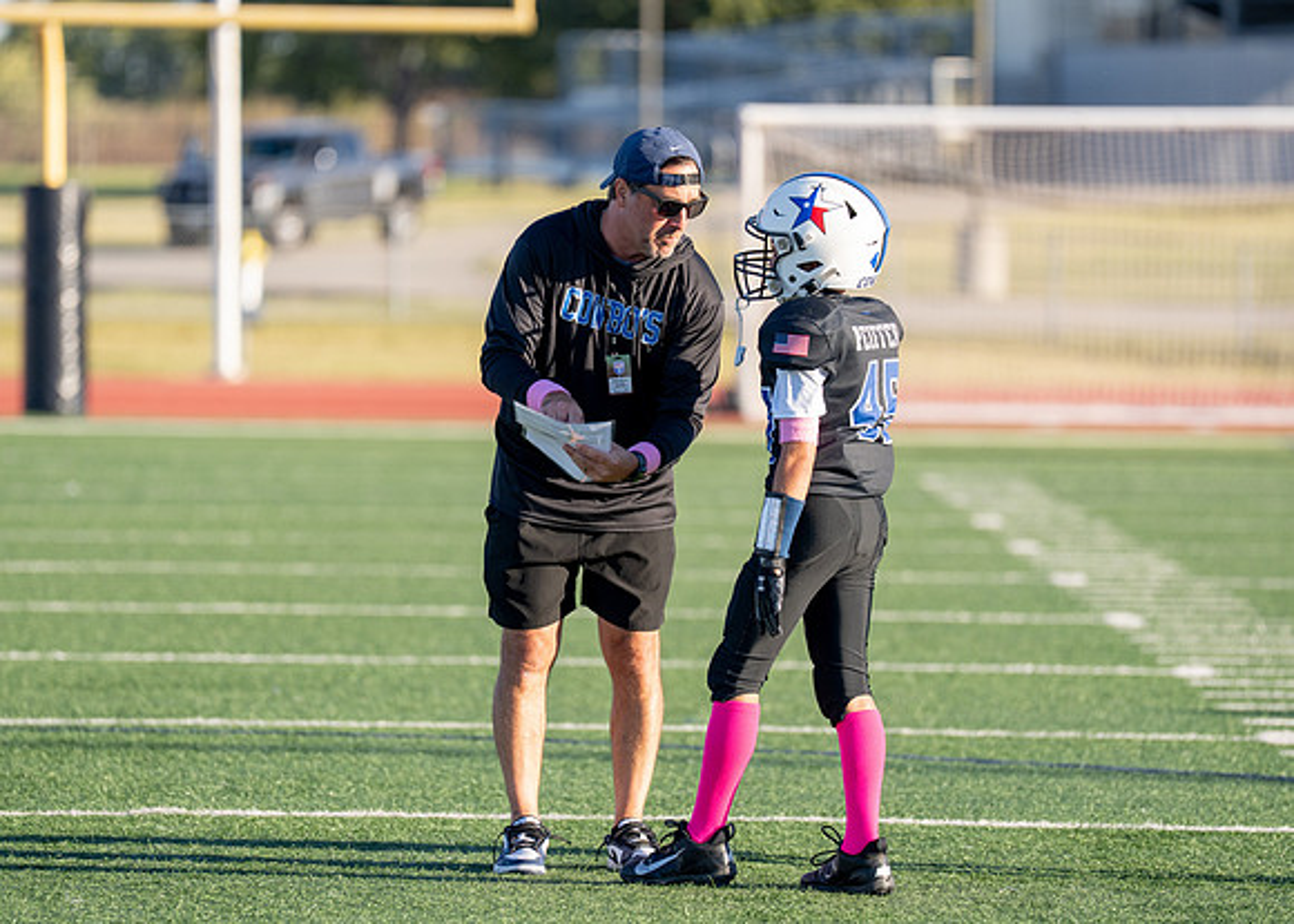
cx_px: 596
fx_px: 10391
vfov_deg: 5.1
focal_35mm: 283
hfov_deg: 7.1
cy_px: 483
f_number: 2.8
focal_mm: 200
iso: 250
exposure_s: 1/1600
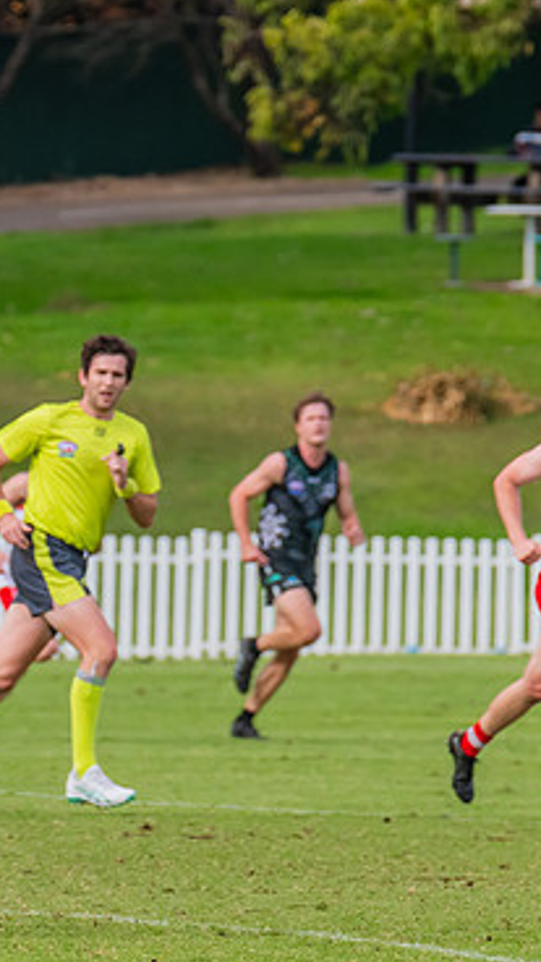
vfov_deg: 2.9
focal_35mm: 749
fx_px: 19101
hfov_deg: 1.6
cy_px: 528
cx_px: -20
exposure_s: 1/1600
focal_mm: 310
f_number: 7.1
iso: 800
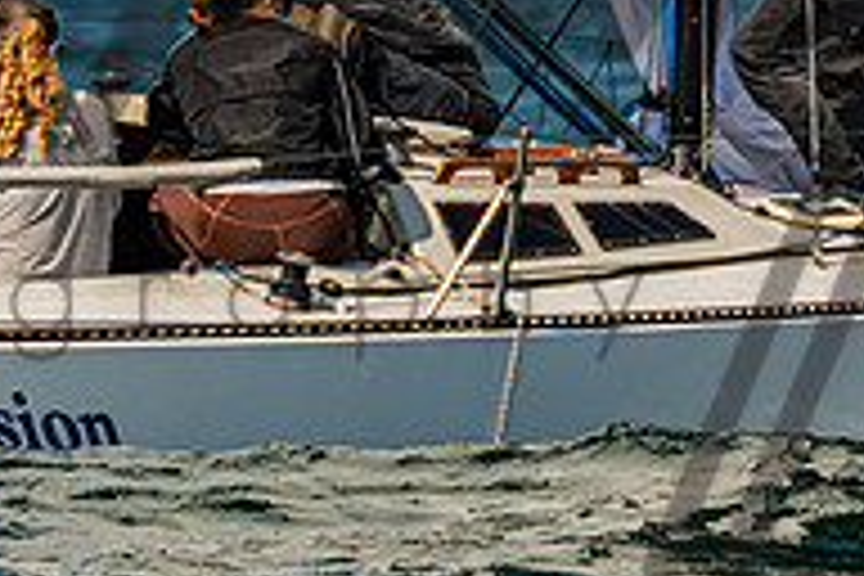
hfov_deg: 2.2
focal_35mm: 945
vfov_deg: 1.5
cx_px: 446
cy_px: -43
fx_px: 22678
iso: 500
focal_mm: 300
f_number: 8
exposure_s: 1/2500
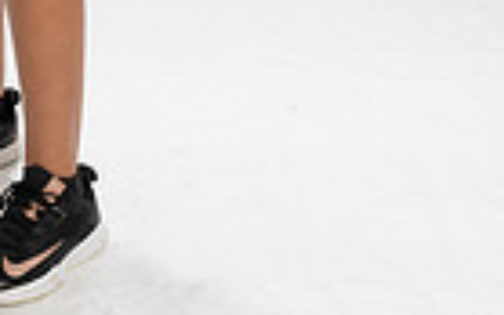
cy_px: -413
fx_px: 1992
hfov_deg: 14.2
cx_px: 0
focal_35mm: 145
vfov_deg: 8.4
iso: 1250
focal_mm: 44
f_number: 11
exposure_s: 1/250
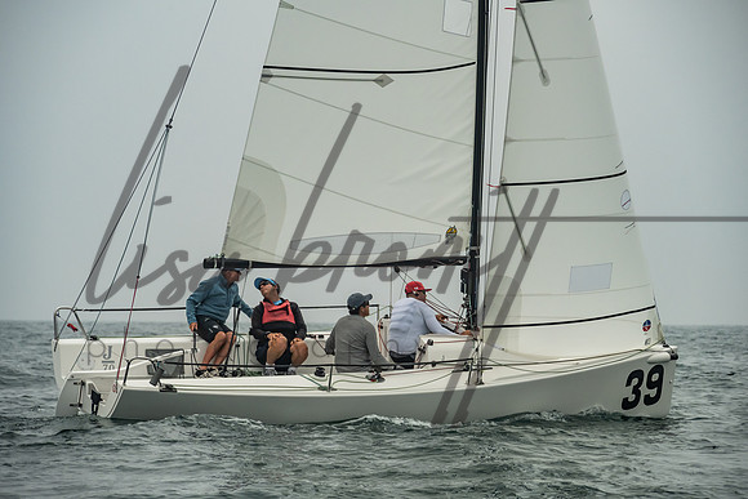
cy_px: 249
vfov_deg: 6.5
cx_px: 387
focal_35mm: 212
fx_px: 4412
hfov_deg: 9.7
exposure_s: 1/2500
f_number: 9
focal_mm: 200
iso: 800
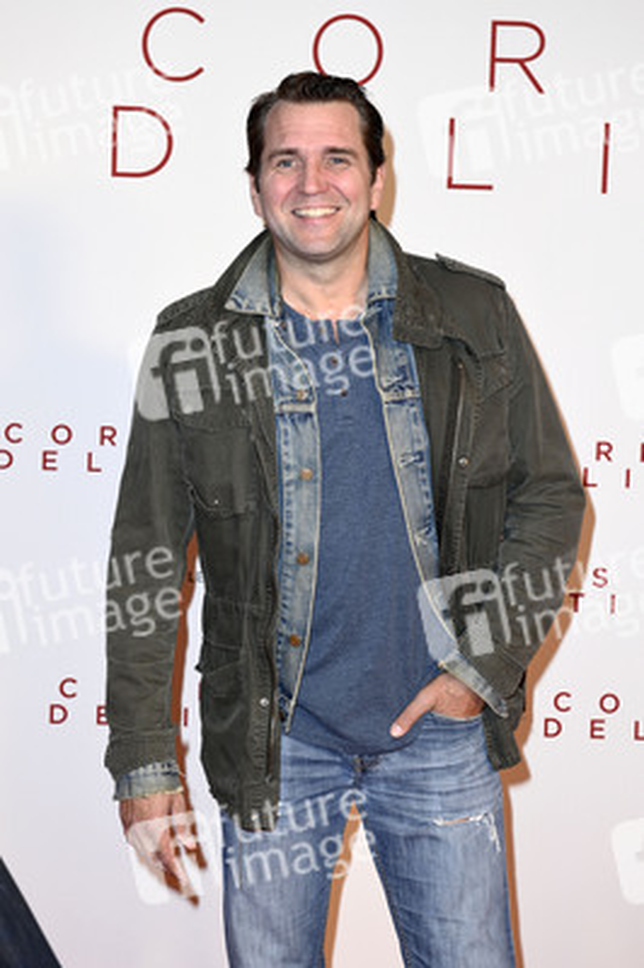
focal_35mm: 70
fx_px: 1881
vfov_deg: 28.9
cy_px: 484
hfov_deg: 19.4
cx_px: 322
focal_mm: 70
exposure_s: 1/250
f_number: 5.6
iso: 800
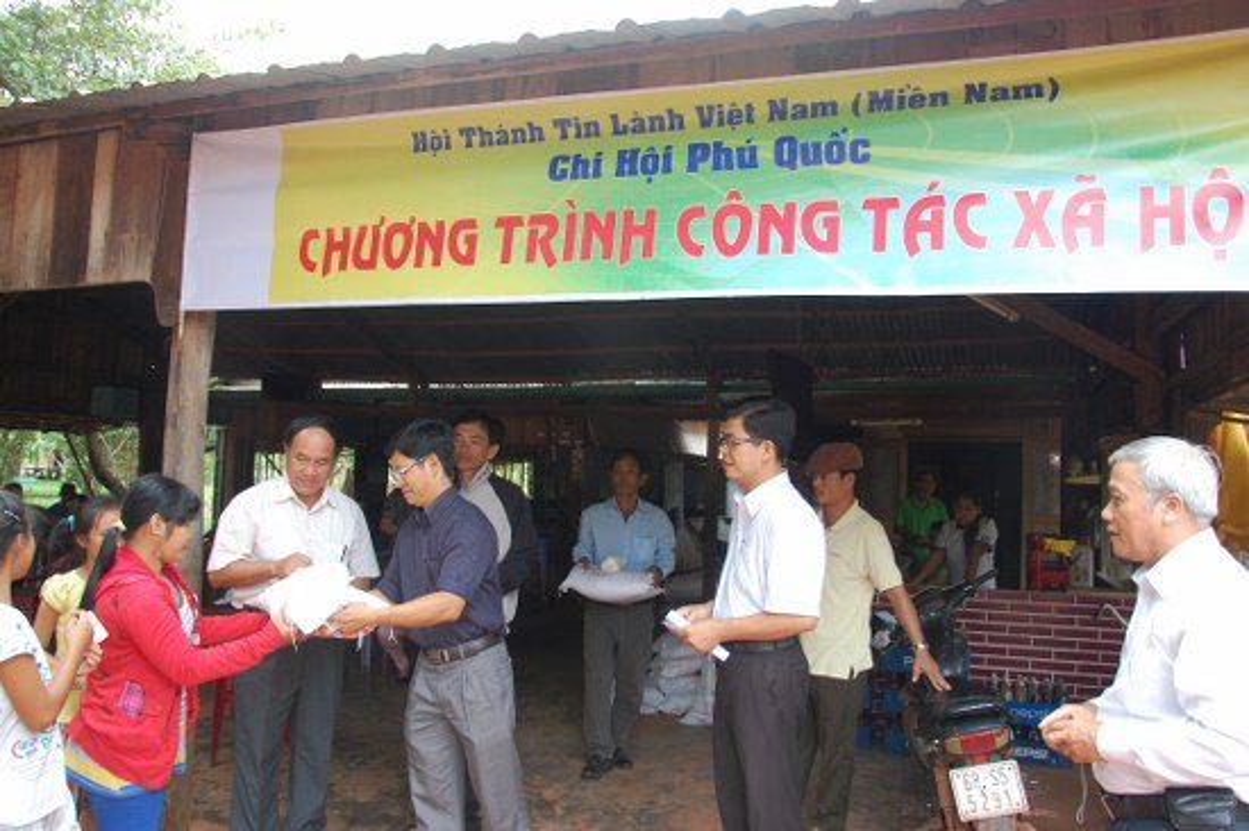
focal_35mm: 27
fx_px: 936
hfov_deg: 67.4
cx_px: 624
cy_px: 416
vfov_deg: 47.9
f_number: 5.6
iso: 400
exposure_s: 1/125
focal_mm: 18
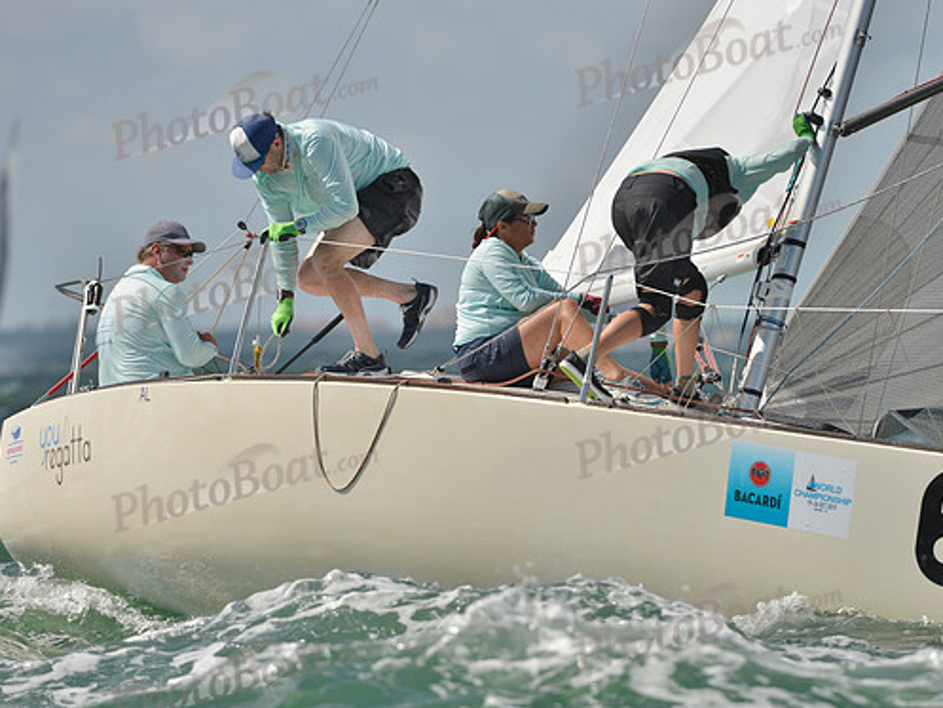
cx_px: 478
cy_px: 358
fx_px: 12234
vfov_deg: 3.3
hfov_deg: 4.4
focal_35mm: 449
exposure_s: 1/1250
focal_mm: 400
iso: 200
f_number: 7.1
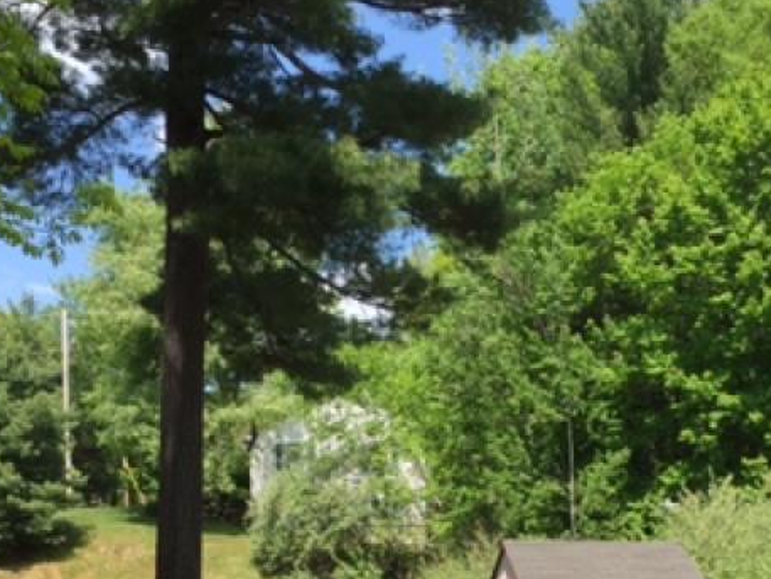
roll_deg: +1.8
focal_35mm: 65
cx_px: 493
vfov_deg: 21.6
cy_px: 611
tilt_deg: -0.8
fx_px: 1448
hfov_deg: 29.7
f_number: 2.2
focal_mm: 4.15
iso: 32
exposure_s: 1/942
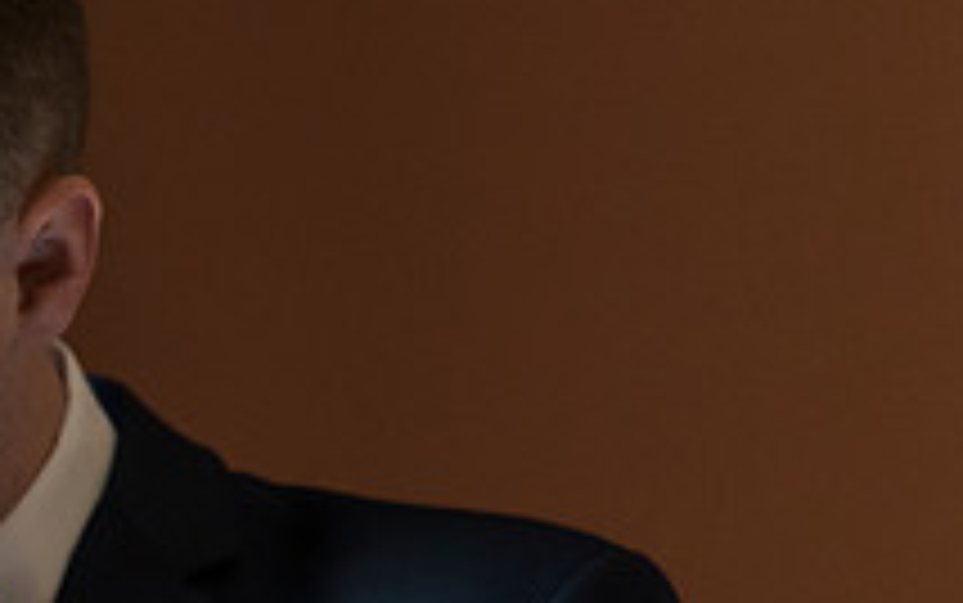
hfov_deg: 5.2
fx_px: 10503
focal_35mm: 400
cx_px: -225
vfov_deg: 3.3
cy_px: 767
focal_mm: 145
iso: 2500
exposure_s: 1/640
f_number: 3.5
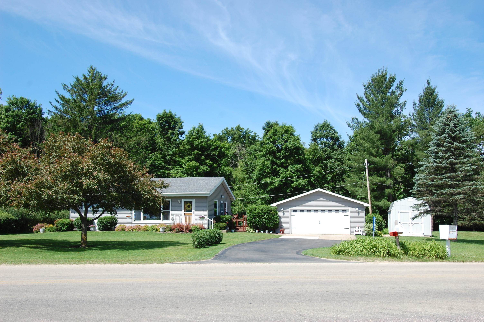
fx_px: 484
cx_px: 242
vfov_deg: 36.8
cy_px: 161
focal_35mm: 36
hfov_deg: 53.2
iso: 200
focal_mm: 24
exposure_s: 1/320
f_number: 9
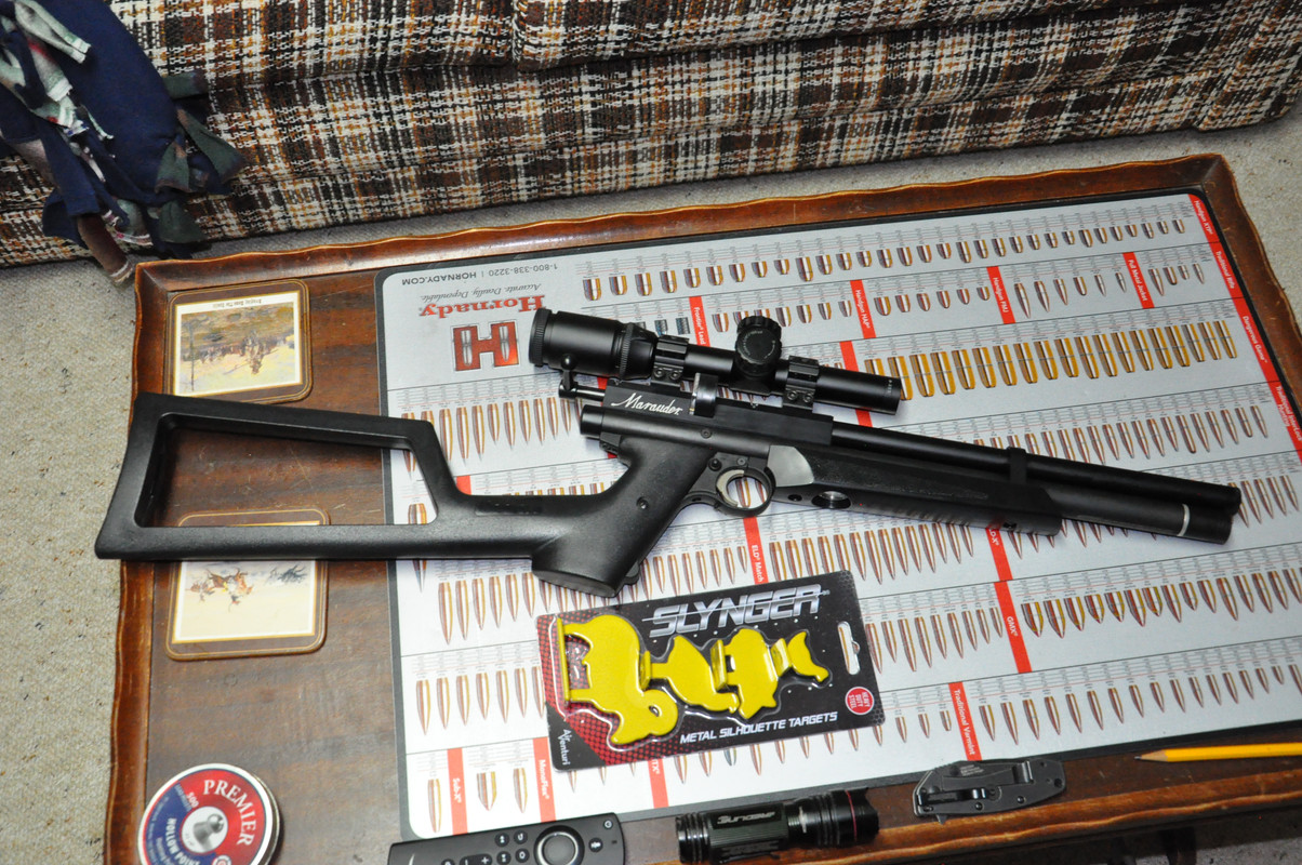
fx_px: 1301
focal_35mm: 36
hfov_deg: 53.2
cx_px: 651
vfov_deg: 36.8
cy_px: 432
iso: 3200
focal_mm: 24
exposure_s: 1/80
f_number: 5.6
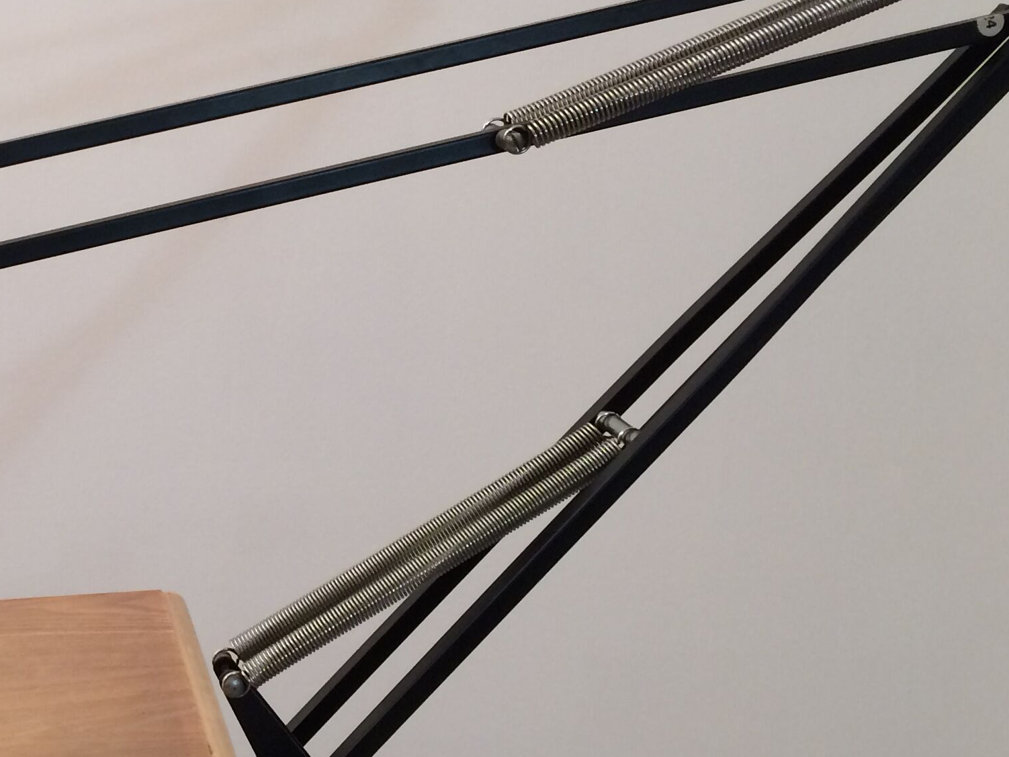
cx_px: 136
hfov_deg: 29.7
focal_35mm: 63
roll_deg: +0.8
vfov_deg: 23.3
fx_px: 1837
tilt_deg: -11.7
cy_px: 310
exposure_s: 1/33
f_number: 2.2
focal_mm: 4.15
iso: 64
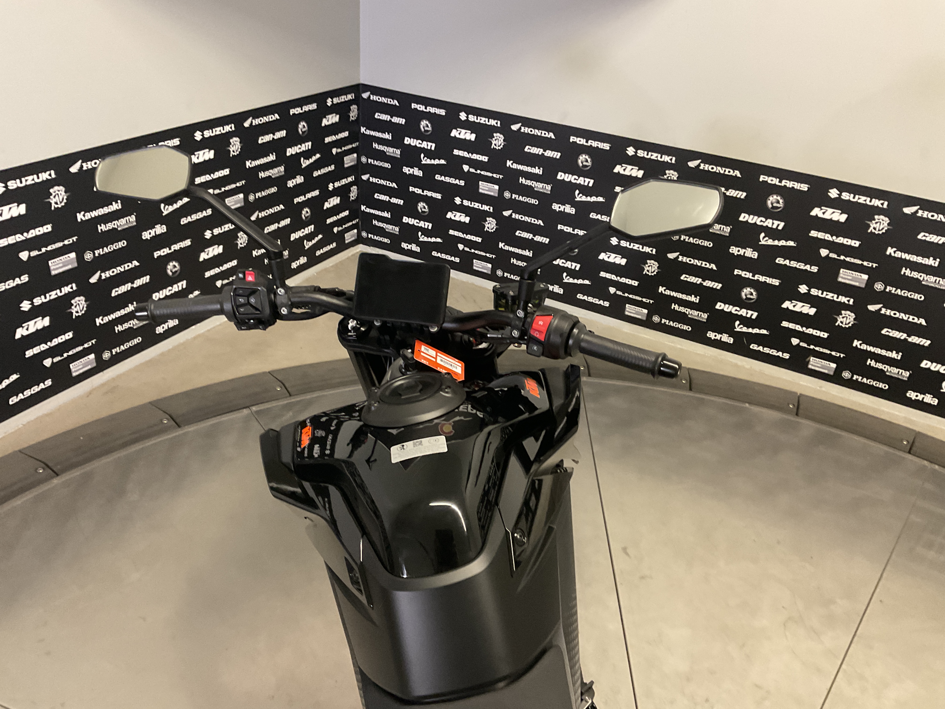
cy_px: 354
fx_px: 792
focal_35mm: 29
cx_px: 472
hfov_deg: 61.7
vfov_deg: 48.2
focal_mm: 3
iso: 250
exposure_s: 1/40
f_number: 1.8
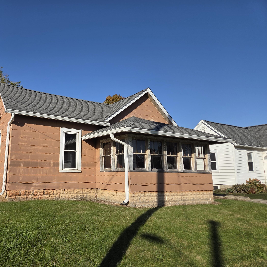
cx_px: 86
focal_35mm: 28
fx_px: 244
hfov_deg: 55.9
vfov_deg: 57.3
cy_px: 136
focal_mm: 5.4
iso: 80
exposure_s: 1/7328
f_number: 1.8
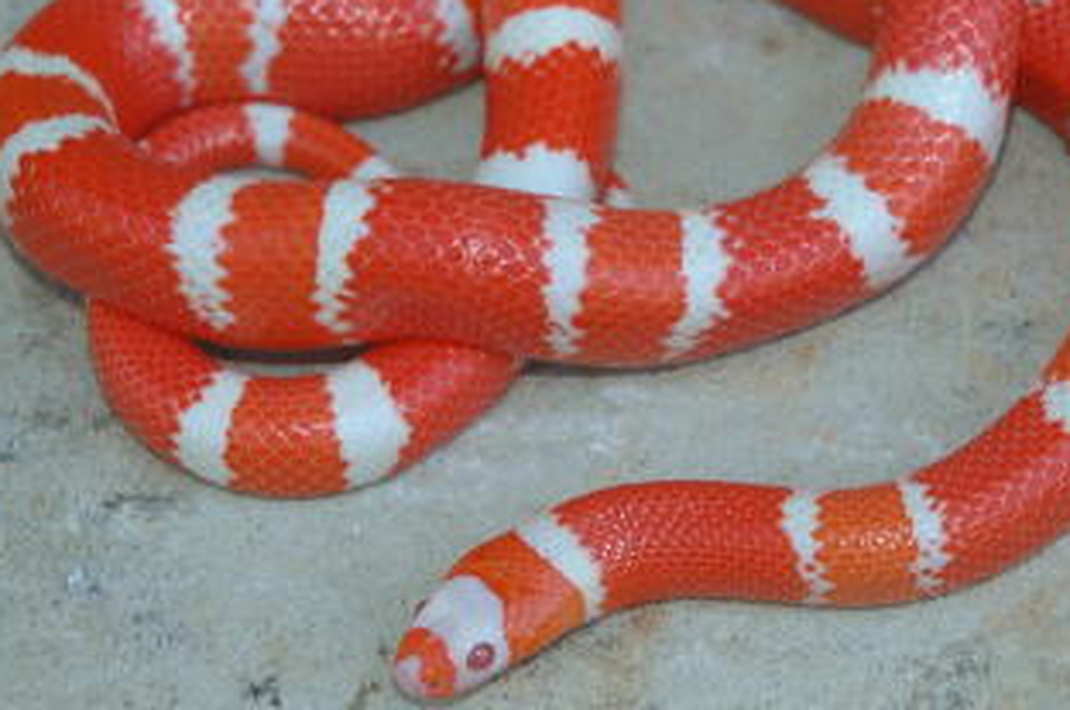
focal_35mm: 202
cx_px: 658
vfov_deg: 6.8
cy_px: 240
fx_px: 5995
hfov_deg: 10.2
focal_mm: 70
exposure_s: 1/160
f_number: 4.5
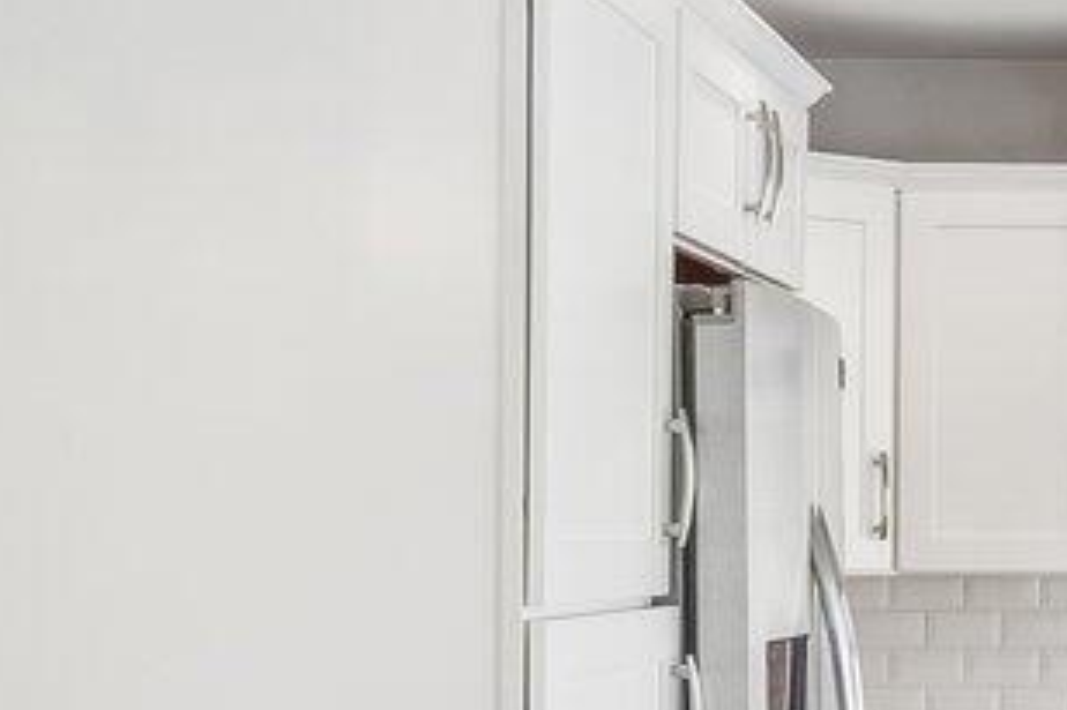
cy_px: 497
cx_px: 1417
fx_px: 2755
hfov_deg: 20.0
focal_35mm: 93
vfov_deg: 14.7
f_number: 8
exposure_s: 1/50
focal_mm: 14
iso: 400
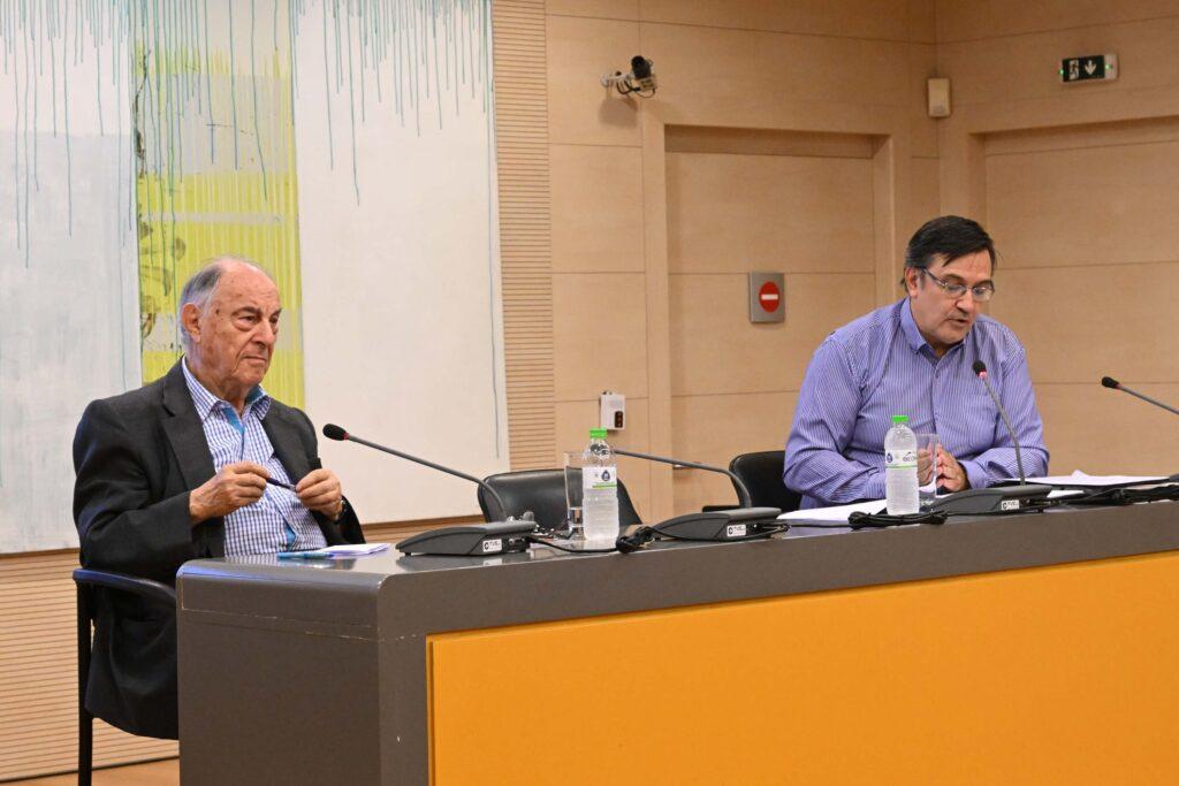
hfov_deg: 24.2
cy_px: 393
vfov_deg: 16.3
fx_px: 2751
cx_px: 590
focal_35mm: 84
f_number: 5.6
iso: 4500
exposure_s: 1/160
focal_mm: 56
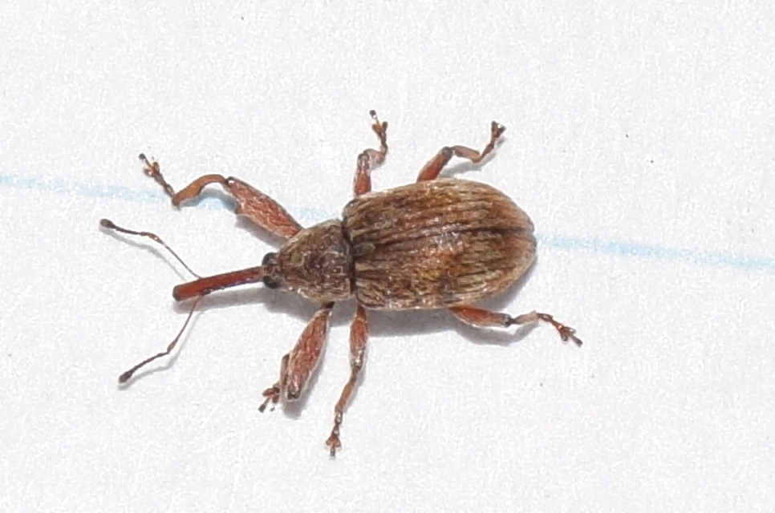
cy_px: 256
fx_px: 3932
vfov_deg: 7.5
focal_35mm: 183
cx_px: 388
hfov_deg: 11.3
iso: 100
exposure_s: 1/160
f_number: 11
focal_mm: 122
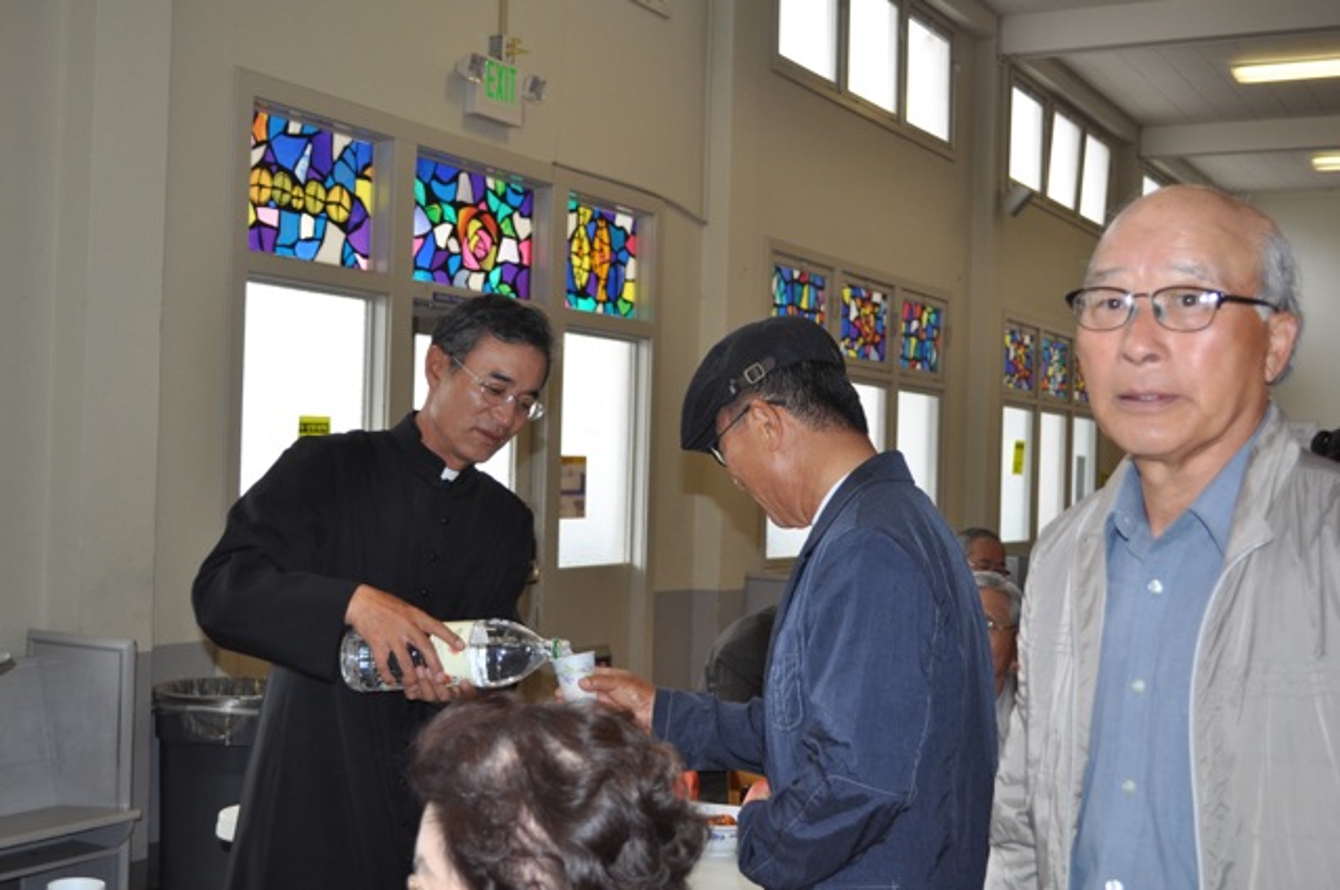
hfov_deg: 43.7
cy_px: 445
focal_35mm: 45
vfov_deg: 29.8
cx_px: 670
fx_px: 1673
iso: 450
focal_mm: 30
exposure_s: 1/125
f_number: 4.5
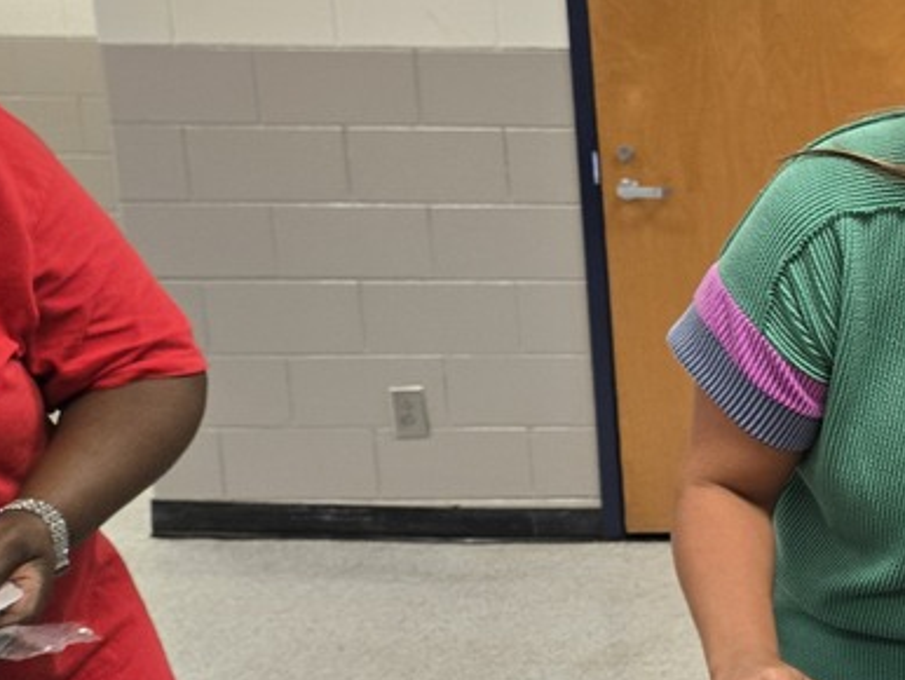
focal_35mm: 61
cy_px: 352
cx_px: 1189
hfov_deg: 26.6
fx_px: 1596
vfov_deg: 24.1
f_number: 1.8
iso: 250
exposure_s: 1/120
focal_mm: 5.4
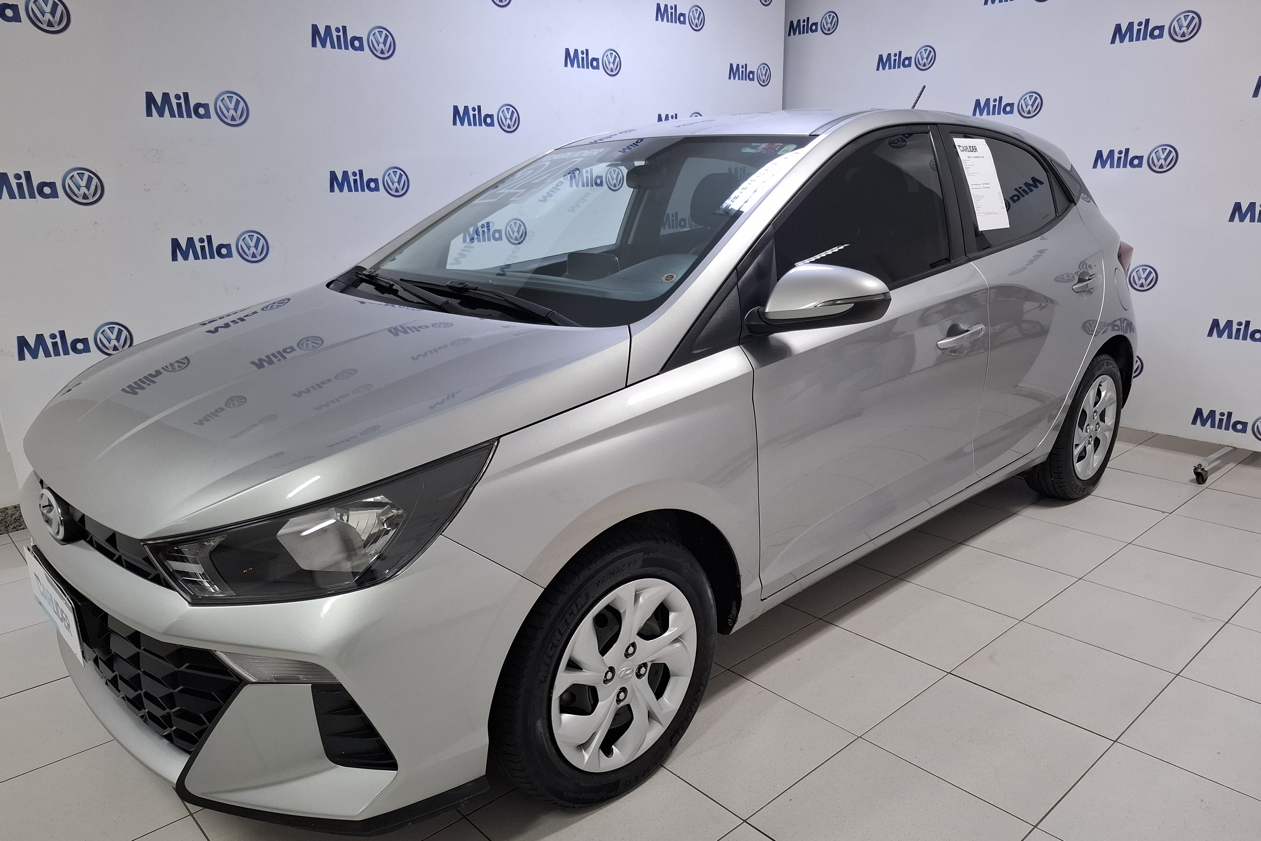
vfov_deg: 53.1
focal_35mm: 24
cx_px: 632
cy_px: 458
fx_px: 841
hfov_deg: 73.7
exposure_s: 1/60
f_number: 1.8
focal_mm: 5.54
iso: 320
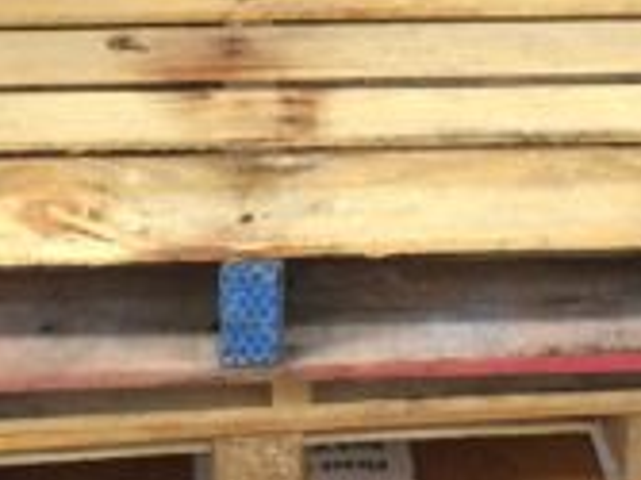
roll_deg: -3.1
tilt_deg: -21.4
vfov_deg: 13.0
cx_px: 426
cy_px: -104
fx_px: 2054
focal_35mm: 111
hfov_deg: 17.7
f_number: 2.2
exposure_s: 1/30
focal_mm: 4.15
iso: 200
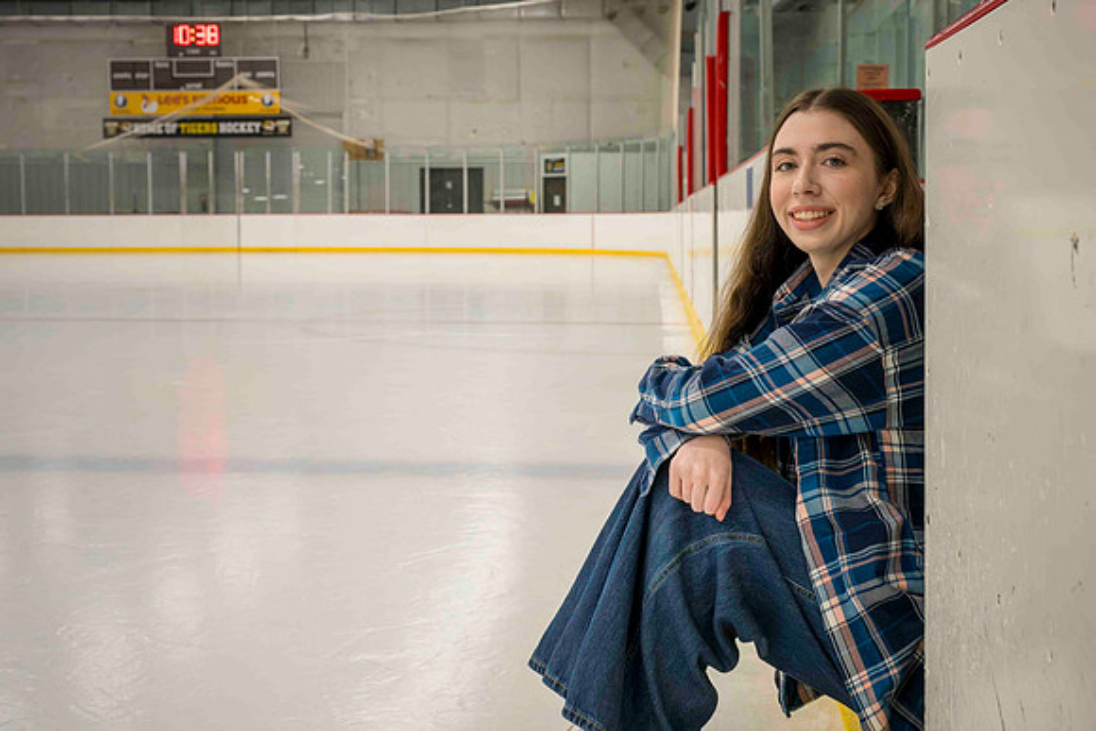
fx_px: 1567
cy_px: 351
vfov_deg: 26.3
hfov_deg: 38.6
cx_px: 551
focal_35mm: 51
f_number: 8
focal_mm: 48
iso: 3200
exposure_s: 1/250
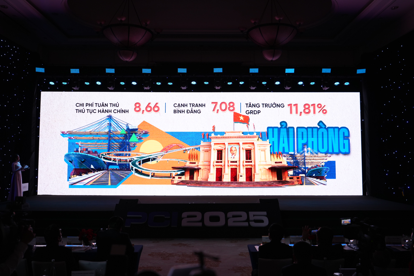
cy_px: 138
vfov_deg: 43.6
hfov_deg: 61.9
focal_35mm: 30
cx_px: 207
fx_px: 345
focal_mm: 30
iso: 640
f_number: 2.8
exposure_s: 1/125
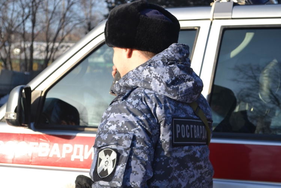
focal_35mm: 72
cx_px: 140
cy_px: 94
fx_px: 562
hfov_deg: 28.1
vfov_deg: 18.9
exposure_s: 1/160
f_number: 6.3
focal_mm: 48
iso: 100
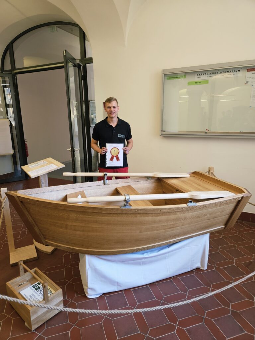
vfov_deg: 73.9
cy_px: 170
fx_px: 226
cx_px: 128
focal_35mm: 23
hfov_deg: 58.9
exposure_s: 1/100
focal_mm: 5.4
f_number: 1.8
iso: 125
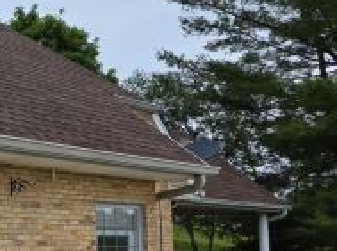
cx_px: -154
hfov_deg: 28.7
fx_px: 447
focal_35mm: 46
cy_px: 210
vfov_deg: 30.4
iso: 25
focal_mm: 2.2
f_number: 1.9
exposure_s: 1/120
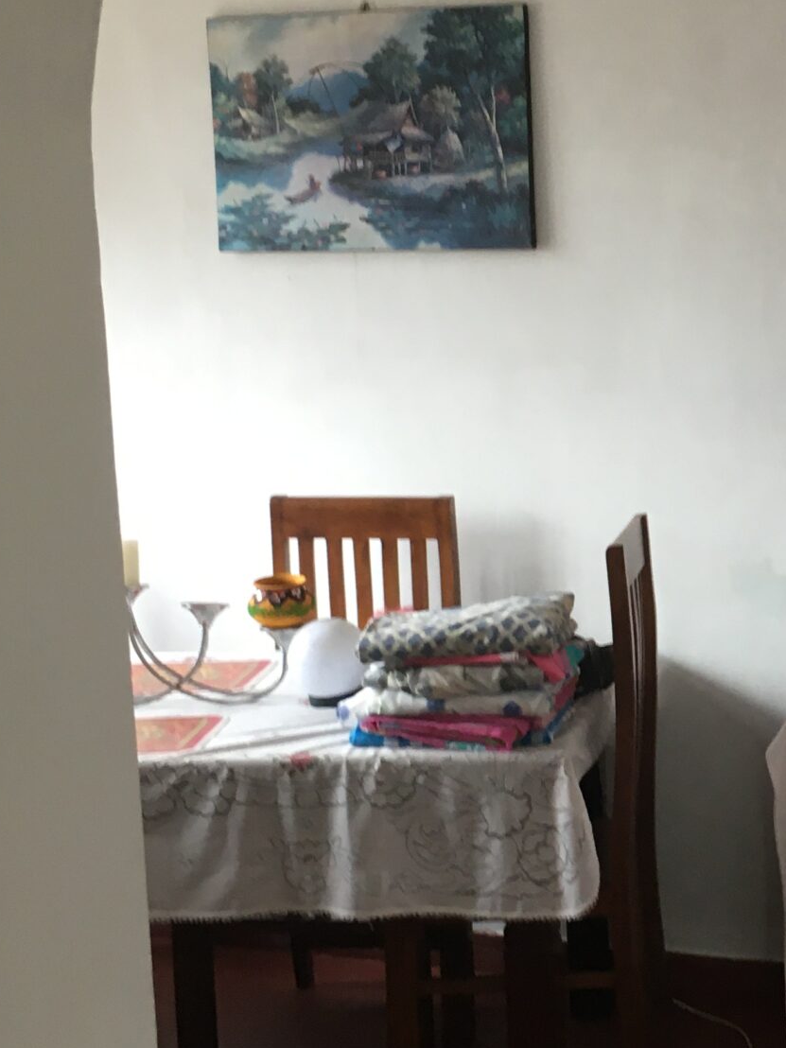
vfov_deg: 29.0
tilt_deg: -6.9
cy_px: 544
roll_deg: +1.0
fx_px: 2028
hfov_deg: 21.2
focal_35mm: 67
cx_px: 773
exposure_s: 1/33
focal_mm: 4.15
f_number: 2.2
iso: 80
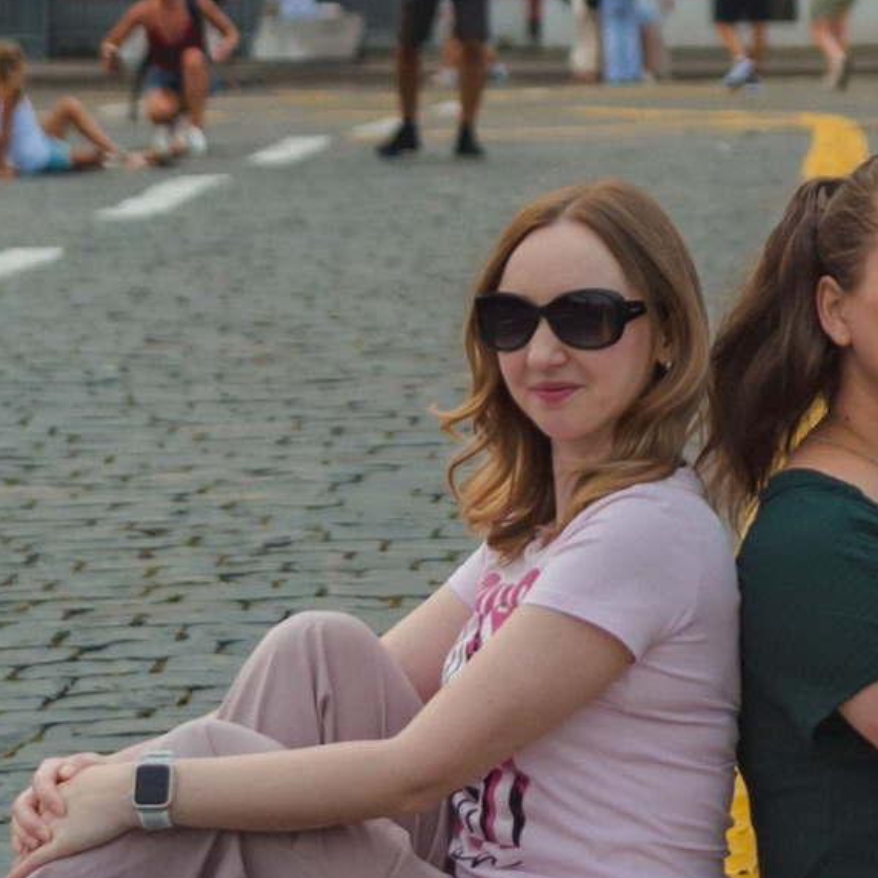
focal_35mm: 200
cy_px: -773
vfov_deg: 8.4
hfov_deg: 8.7
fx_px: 5739
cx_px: 881
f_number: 2.2
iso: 100
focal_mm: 35
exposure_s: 1/1600
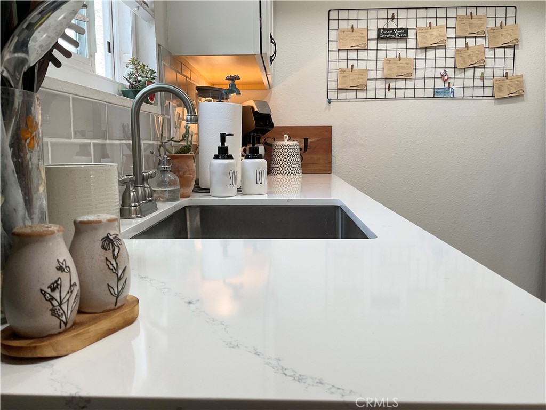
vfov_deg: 48.2
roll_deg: +0.0
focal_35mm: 29
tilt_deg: -8.0
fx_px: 457
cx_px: 273
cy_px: 205
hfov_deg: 61.7
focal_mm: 3
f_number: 1.8
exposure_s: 1/120
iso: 50
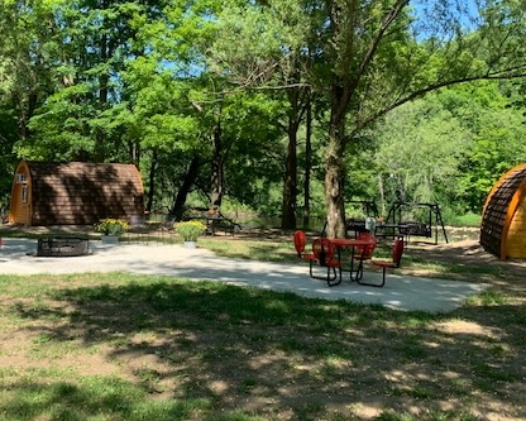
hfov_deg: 46.5
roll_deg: -0.4
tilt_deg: +4.5
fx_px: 607
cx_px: 204
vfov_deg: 37.9
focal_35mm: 39
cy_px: 148
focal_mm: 4.25
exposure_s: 1/635
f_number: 1.8
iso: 25
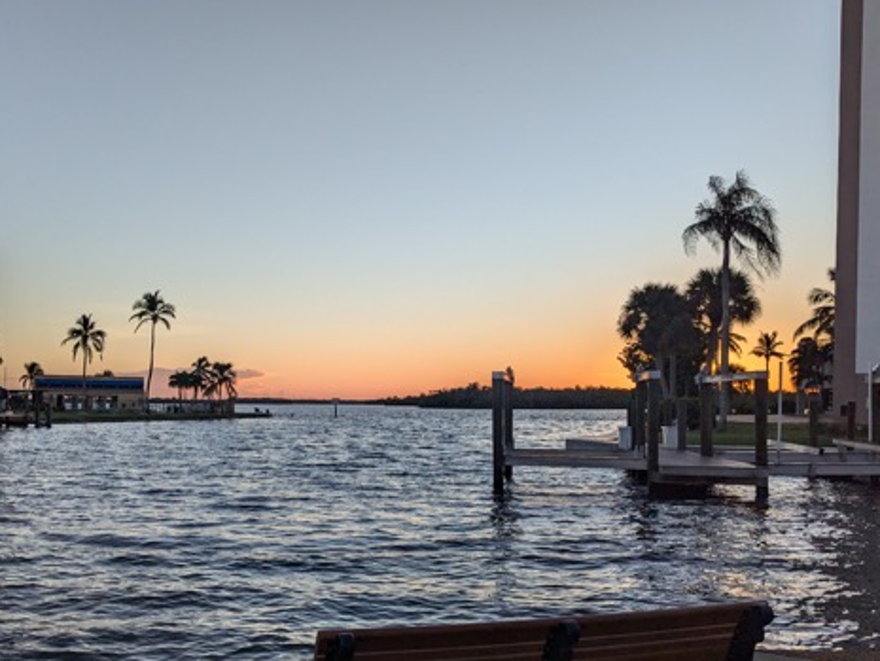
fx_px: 839
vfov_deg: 42.5
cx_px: 341
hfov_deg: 54.8
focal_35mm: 33
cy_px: 430
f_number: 1.85
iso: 44
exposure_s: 1/935
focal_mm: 6.81
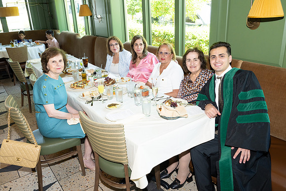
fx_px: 242
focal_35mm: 30
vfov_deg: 43.0
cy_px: 96
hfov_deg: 61.1
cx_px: 143
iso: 800
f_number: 5.6
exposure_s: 1/80
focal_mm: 30.5
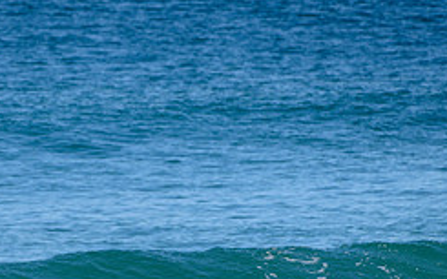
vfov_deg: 1.1
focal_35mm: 1208
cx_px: 51
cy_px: 338
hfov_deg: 1.7
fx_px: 14713
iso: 180
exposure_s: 1/2000
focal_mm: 500
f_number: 5.6
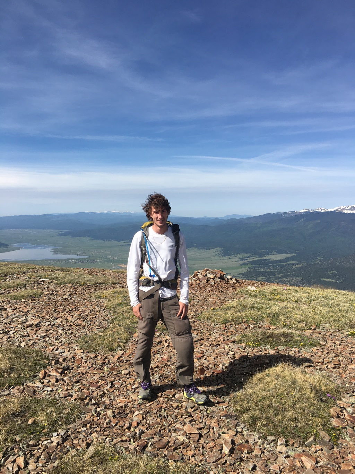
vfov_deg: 61.7
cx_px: 178
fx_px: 396
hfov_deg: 48.2
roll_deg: +1.2
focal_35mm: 29
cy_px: 237
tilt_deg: -2.9
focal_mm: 4.15
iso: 25
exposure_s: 1/2079
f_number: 2.2
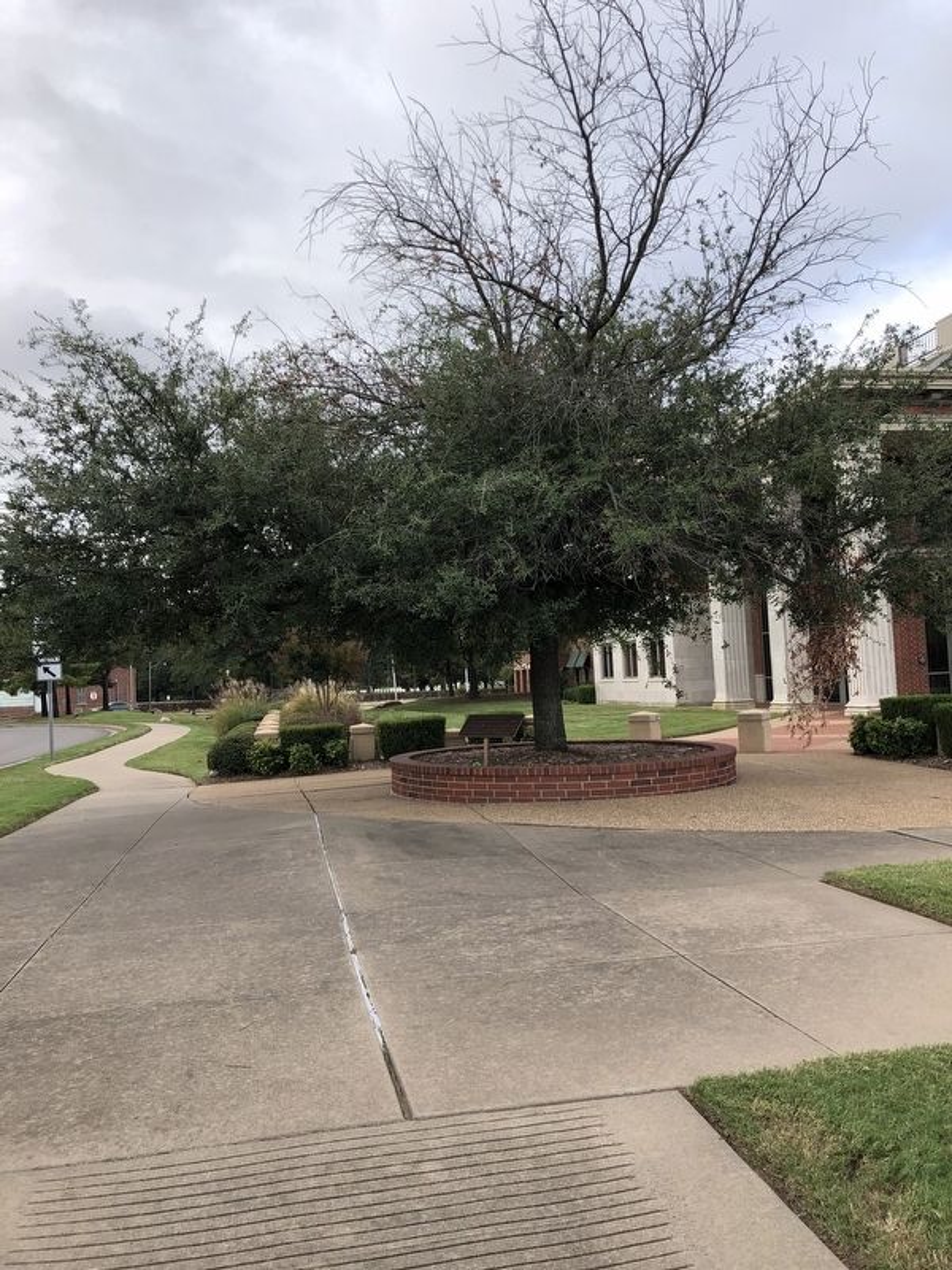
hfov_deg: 49.7
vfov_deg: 63.4
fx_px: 1027
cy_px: 635
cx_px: 476
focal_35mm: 28
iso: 20
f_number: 1.8
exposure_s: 1/704
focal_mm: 4
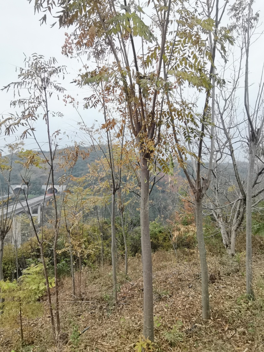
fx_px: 203
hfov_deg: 66.0
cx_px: 132
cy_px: 176
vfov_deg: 81.8
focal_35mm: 20
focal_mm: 1.78
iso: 50
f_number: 2.4
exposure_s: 1/153
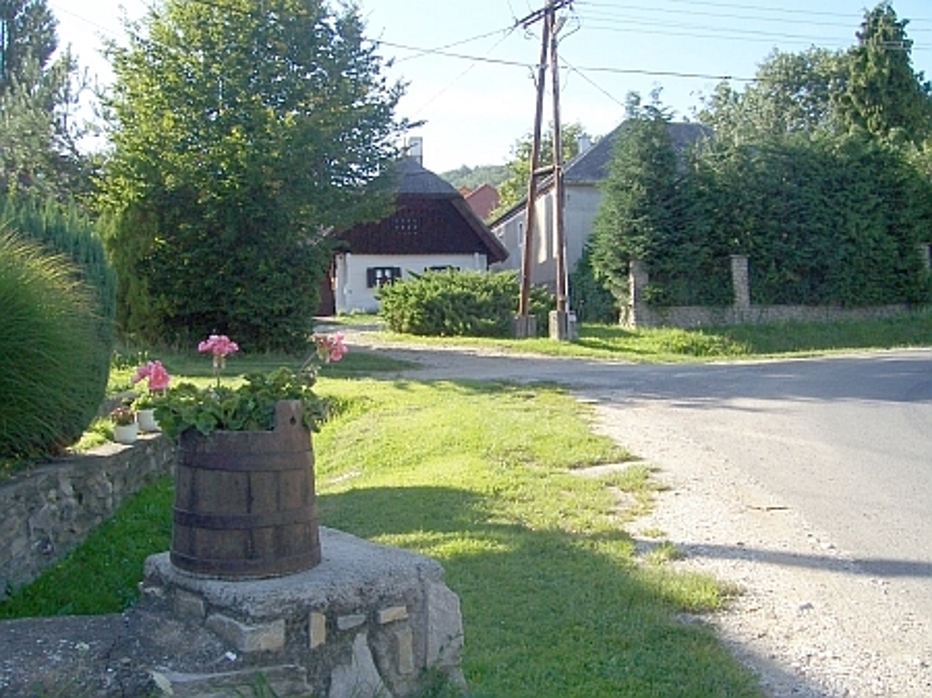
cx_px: 466
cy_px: 349
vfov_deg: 41.8
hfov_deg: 54.0
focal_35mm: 34
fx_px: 915
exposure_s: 1/180
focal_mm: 5.6
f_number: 5.6
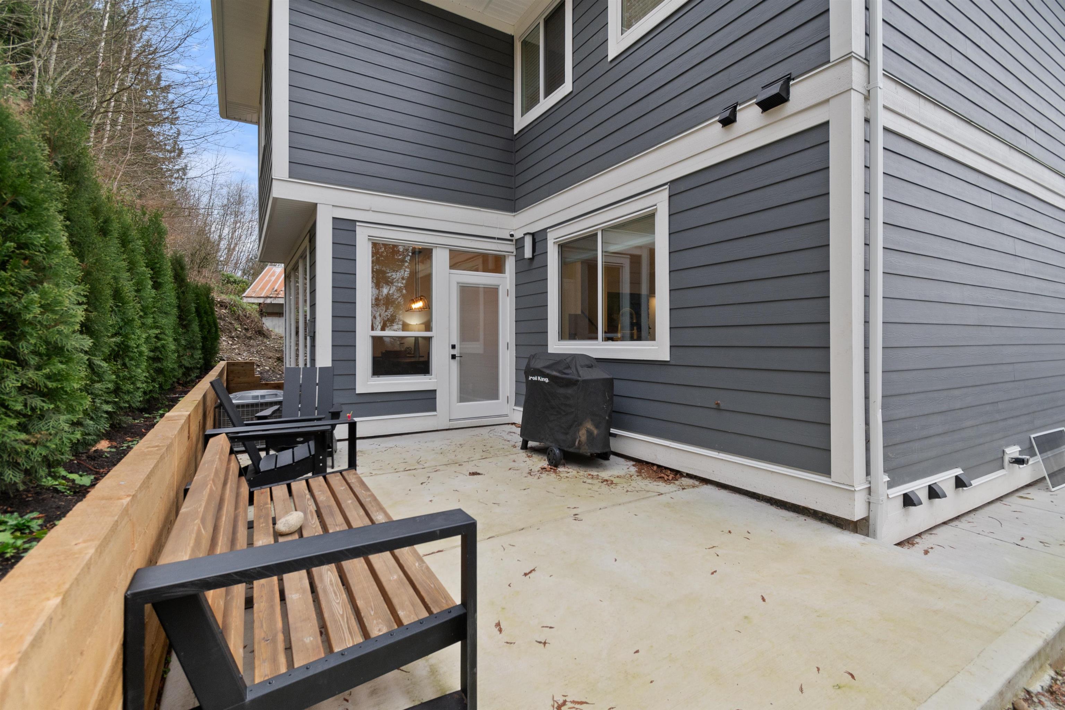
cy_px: 355
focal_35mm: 15
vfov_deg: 77.3
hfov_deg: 100.4
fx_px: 444
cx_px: 532
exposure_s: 1/80
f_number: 6.3
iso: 250
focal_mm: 10
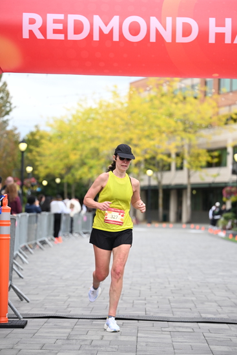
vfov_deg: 20.8
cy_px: 178
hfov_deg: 14.0
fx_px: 967
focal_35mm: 98
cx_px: 118
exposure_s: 1/1600
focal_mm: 98
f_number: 2.8
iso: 640
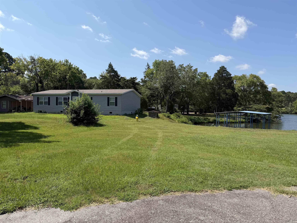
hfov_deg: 71.6
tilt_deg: -0.7
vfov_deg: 56.8
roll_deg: -0.3
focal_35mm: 24
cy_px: 112
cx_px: 148
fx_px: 206
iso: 80
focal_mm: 6.76
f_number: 1.78
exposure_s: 1/4975
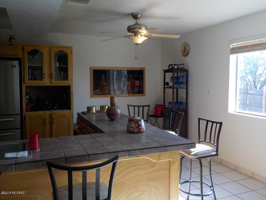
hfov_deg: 60.0
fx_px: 231
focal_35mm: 30
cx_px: 133
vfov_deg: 46.8
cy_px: 100
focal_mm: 4.1
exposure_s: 1/100
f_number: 3.3
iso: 125
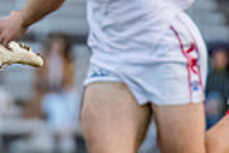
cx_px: -157
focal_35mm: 2439
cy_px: -21
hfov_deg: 0.8
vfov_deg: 0.6
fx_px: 15532
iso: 2000
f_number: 4
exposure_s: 1/1600
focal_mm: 420
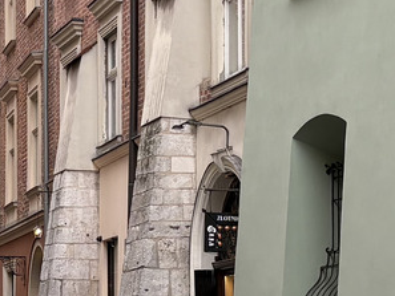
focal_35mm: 140
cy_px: 207
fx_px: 1598
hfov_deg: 14.1
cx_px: 214
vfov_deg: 10.6
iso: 64
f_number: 1.6
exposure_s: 1/635
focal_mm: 5.96
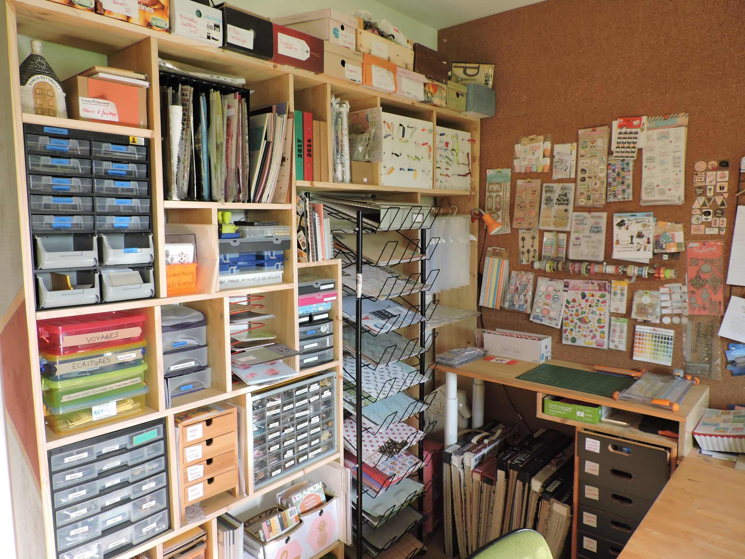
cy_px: 280
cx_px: 372
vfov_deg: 56.8
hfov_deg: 71.6
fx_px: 517
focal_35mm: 24
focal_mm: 4.3
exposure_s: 1/30
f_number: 3
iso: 160
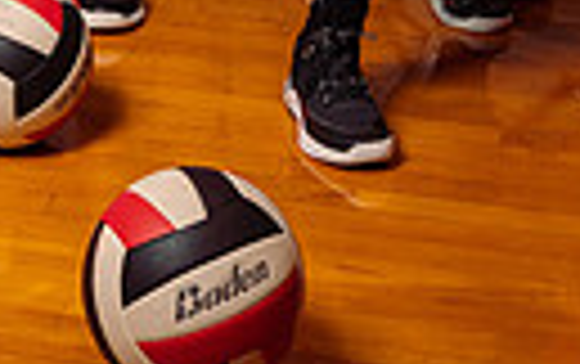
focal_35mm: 121
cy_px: -508
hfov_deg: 17.1
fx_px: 1915
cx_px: 126
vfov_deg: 9.6
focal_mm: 34
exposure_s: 1/200
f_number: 7.1
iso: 250
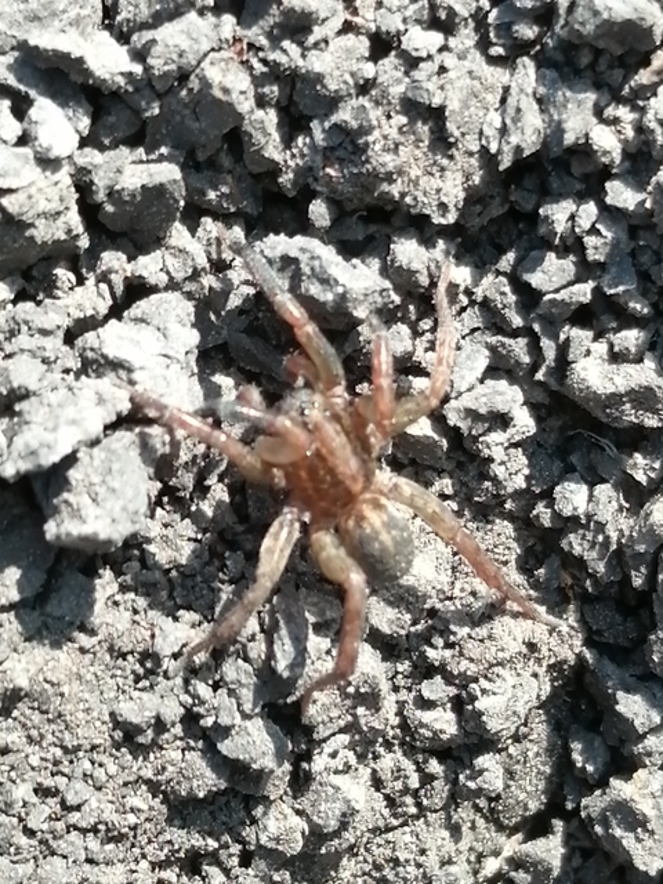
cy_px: 442
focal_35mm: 104
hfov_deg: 14.2
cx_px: 332
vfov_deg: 18.9
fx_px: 2656
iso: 50
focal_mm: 3.46
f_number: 1.8
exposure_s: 1/289
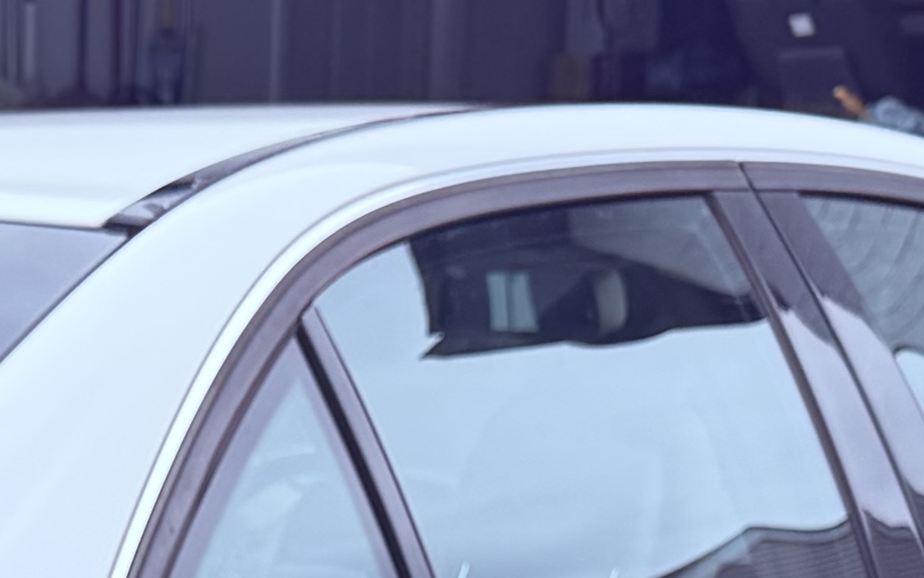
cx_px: -86
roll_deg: -1.3
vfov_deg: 9.2
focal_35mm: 129
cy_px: 1335
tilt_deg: -16.3
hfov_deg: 15.8
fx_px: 3249
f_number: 1.78
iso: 80
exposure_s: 1/263
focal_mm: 6.76
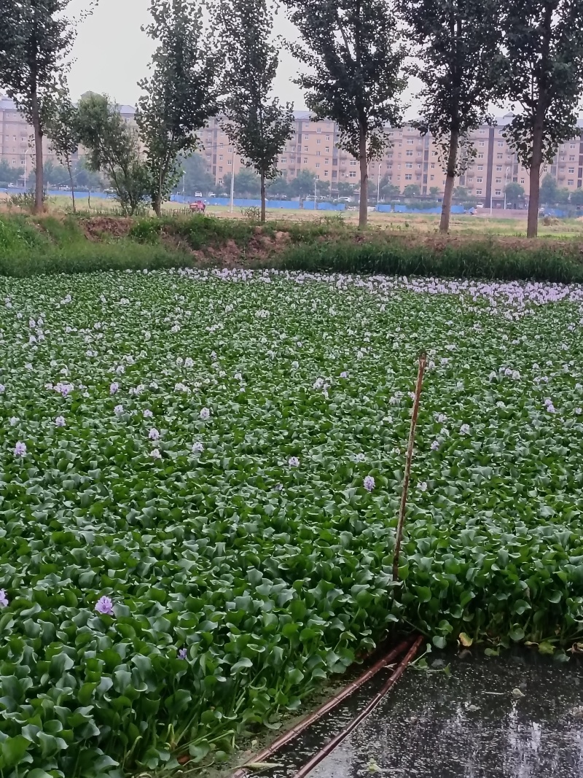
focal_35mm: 86
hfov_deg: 17.2
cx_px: 292
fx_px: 1932
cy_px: 389
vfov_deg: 22.8
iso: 536
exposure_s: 1/50
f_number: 1.75
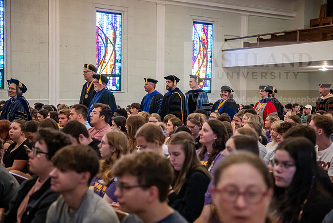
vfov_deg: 23.4
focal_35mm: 58
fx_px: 537
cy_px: 112
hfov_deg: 34.5
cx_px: 166
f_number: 3.2
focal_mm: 58
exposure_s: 1/160
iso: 5000
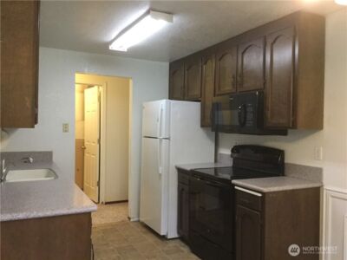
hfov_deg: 58.4
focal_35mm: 31
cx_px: 174
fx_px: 311
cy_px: 130
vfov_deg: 45.4
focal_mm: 3.3
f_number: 2.4
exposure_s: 1/30
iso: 250
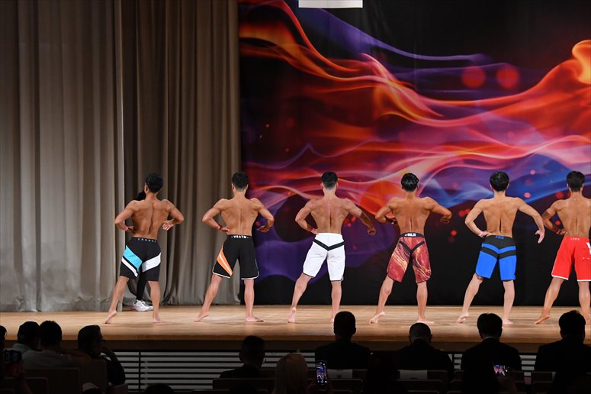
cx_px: 296
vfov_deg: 13.0
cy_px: 197
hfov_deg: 19.5
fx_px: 1723
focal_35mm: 105
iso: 3200
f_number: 5.6
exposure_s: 1/400
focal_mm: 70
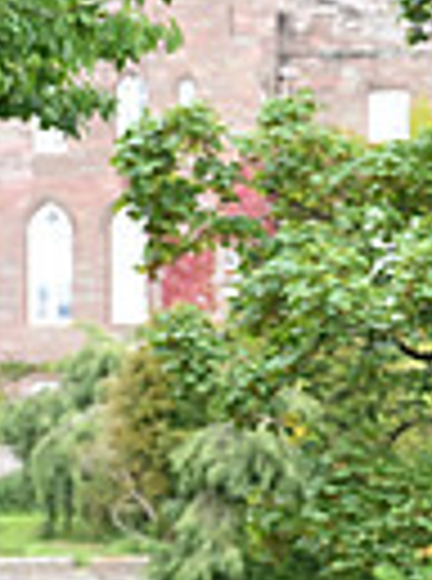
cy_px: 789
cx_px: 1120
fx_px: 5585
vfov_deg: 5.9
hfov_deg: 4.3
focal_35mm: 334
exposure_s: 1/1250
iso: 2500
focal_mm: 77
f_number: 5
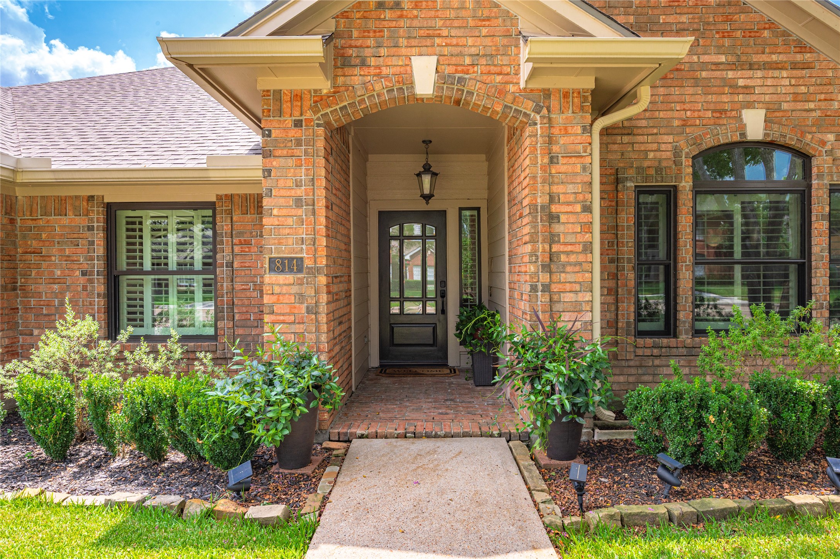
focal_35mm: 20
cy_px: 280
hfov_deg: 84.0
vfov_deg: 61.9
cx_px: 420
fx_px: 466
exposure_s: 1/60
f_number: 13
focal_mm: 20
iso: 125
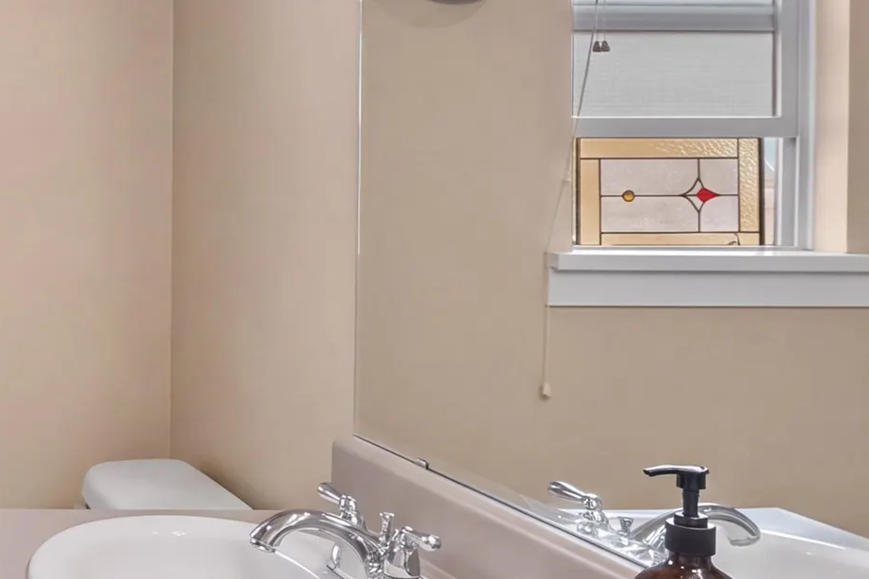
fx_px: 1206
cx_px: -202
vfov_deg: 26.8
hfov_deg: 32.1
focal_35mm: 50
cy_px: 195
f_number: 7.1
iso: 400
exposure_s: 1/5
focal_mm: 10
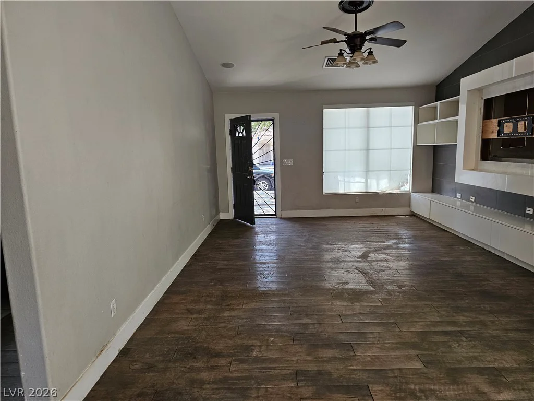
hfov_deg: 73.9
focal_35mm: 23
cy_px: 200
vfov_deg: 58.9
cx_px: 267
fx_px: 355
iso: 160
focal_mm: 6.3
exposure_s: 1/120
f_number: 1.7
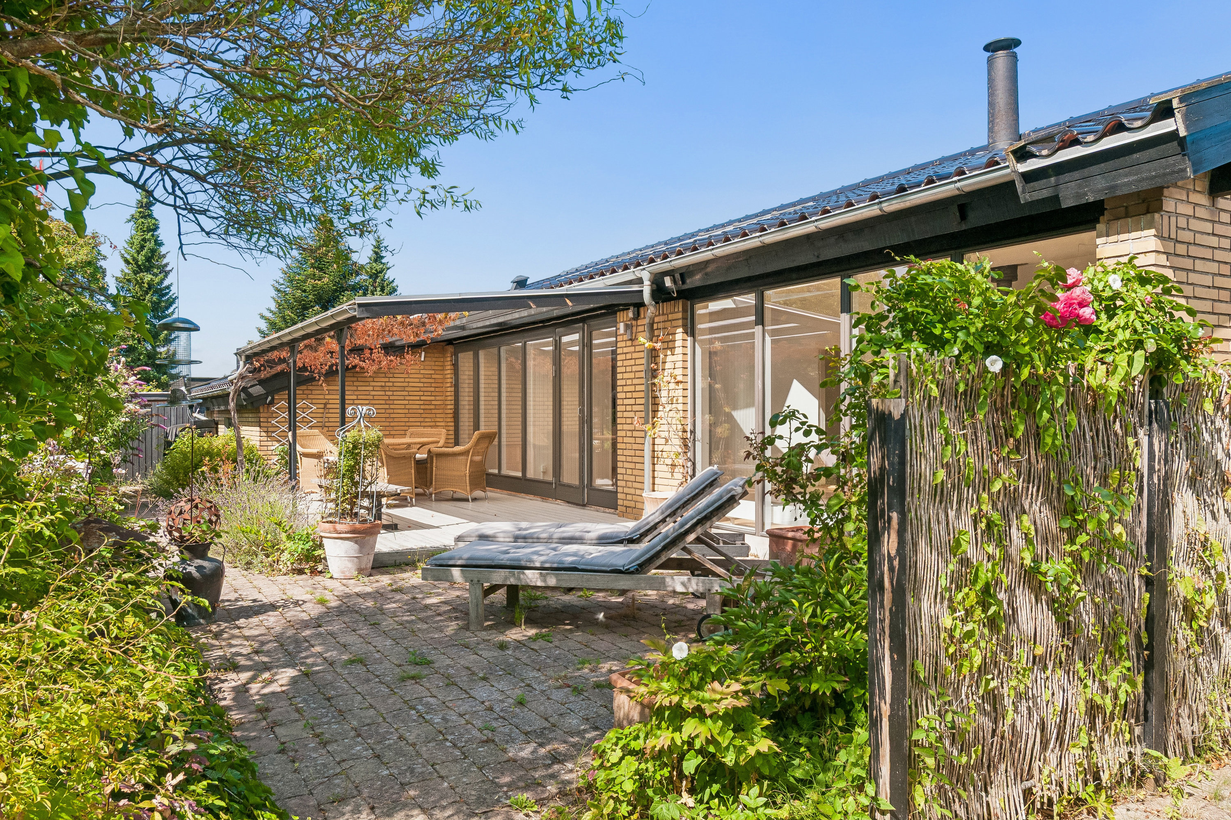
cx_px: 616
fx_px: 872
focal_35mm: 26
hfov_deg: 70.4
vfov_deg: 50.4
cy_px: 410
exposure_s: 1/250
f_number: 10
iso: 200
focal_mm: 17
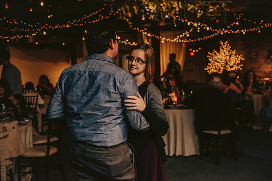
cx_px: 136
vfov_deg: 29.9
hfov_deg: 43.6
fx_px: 340
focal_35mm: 45
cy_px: 90
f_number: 3.2
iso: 2000
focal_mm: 45
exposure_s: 1/200
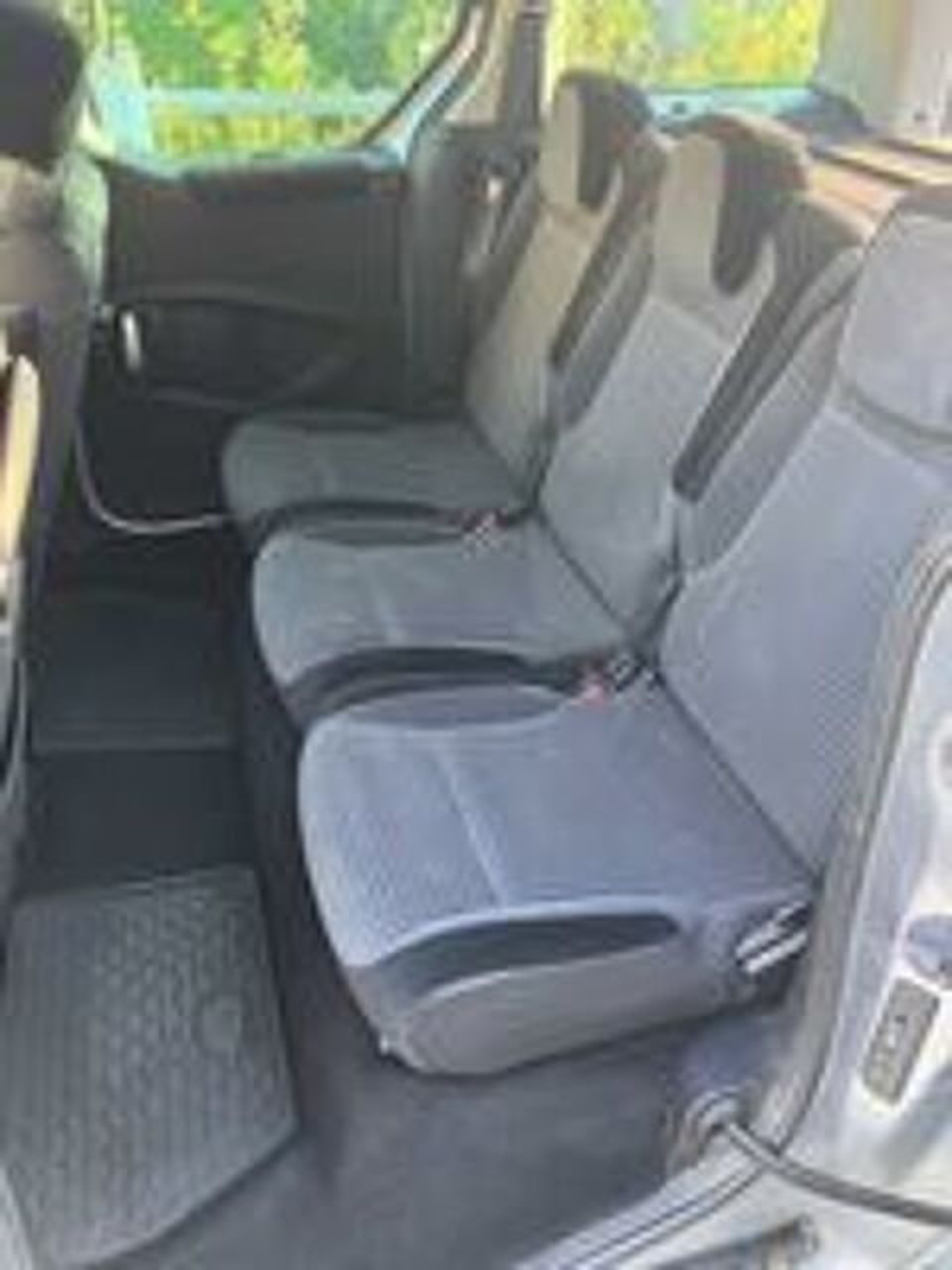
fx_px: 1027
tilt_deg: -30.9
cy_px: 635
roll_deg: +0.7
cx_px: 476
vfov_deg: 63.4
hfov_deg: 49.7
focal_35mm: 28
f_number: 1.8
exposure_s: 1/60
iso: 320
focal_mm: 3.99
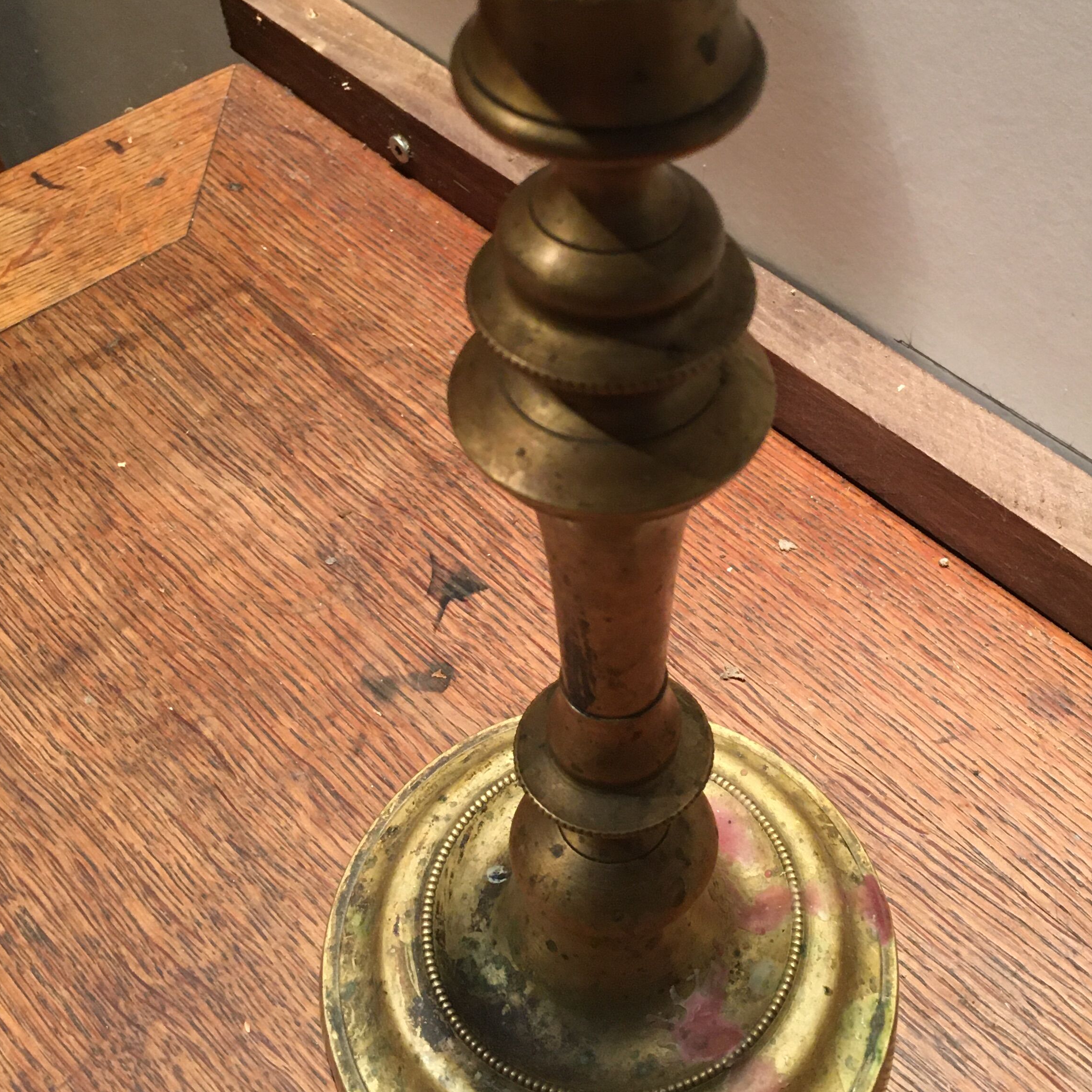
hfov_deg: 37.3
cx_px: 691
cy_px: 409
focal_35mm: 45
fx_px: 1606
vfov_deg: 37.3
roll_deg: -2.1
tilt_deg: -44.8
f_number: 2.2
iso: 160
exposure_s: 1/33
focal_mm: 4.15
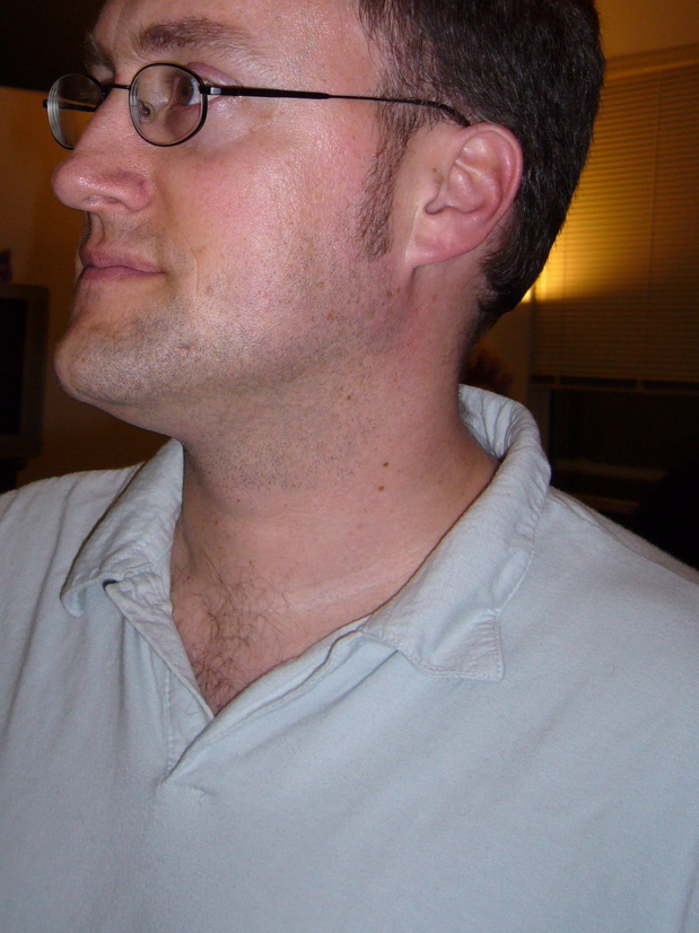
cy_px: 295
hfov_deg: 23.6
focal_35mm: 62
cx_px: 267
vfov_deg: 30.9
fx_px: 1670
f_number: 3
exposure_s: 1/60
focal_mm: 6.6
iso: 100
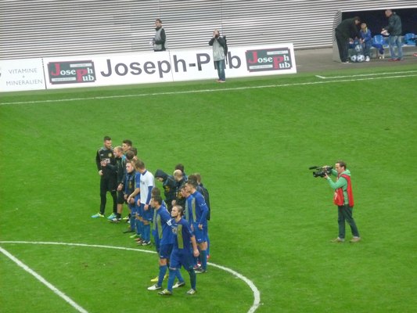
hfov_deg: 7.1
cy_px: 156
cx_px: 208
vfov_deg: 5.3
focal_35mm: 280
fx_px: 3374
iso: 640
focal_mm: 47
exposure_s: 1/60
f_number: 4.9
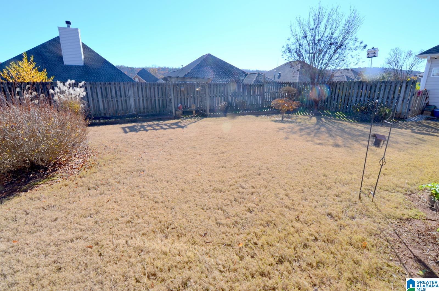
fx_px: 210
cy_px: 146
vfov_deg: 69.4
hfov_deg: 92.6
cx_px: 220
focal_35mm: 17
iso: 125
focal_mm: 11.5
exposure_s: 1/250
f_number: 8
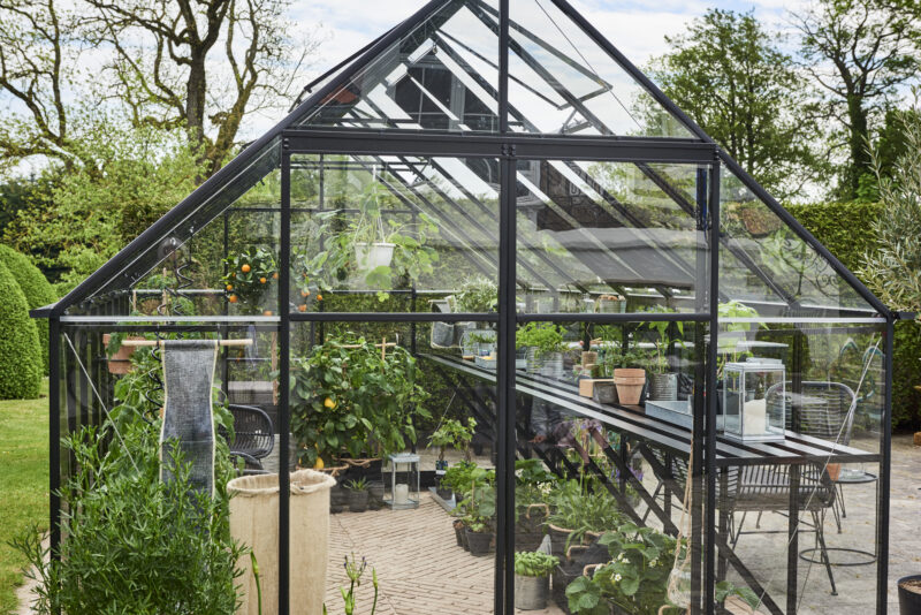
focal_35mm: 50
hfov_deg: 39.6
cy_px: 308
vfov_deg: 27.0
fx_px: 1280
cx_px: 460
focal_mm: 50
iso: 100
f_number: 8
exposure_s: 1/200
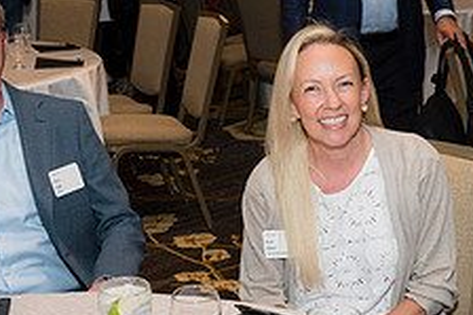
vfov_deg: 16.4
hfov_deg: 24.4
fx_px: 1090
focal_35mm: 83
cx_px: 315
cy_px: 170
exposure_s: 1/125
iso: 800
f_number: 5.6
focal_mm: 32
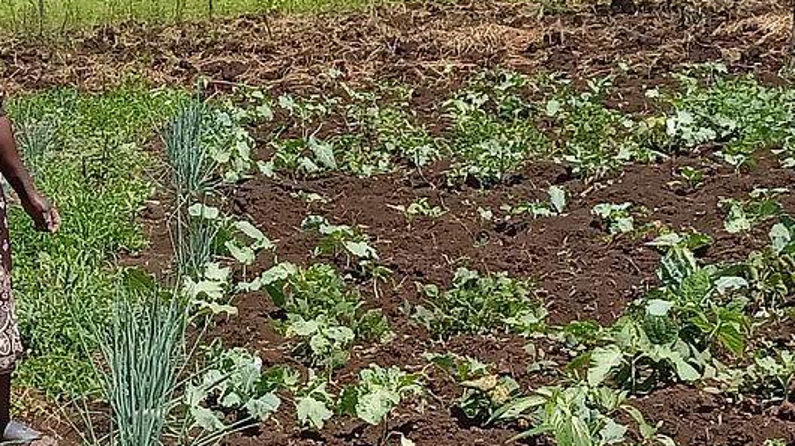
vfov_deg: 8.7
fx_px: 2907
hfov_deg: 15.6
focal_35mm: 138
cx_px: 350
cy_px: 558
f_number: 2.8
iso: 100
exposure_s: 1/500
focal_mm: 3.38
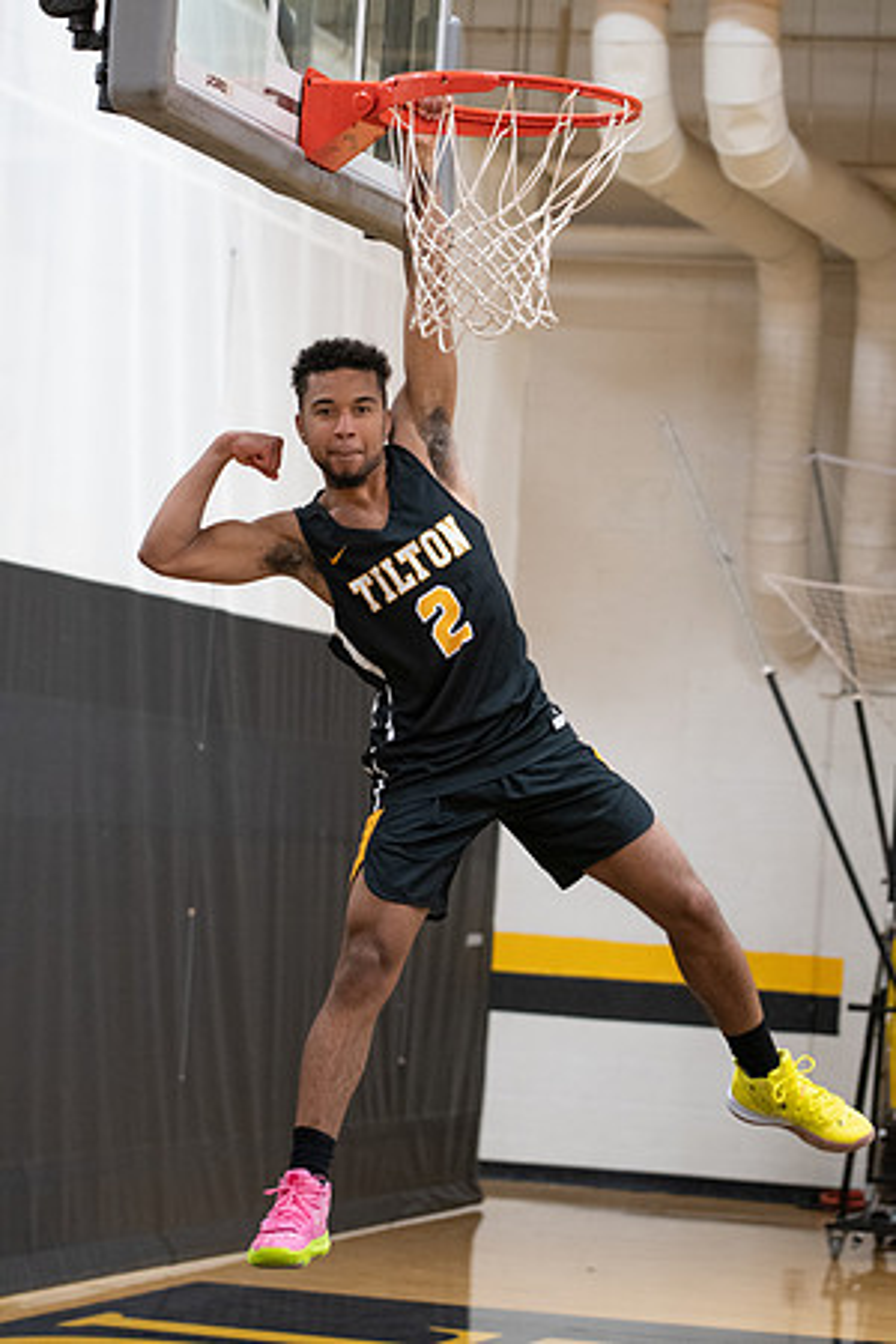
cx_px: 448
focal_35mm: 135
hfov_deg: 10.2
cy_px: 672
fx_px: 5040
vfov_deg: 15.2
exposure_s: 1/200
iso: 2000
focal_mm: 90
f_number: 2.8
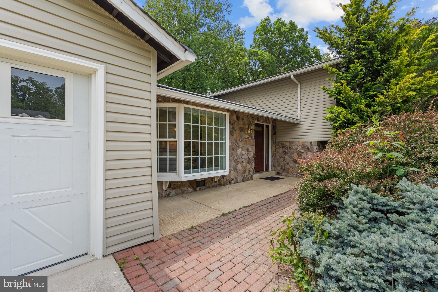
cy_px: 146
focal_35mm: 16
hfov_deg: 95.0
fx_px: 201
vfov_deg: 72.0
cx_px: 219
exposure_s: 1/40
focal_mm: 16.5
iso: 100
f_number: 9
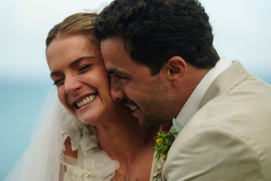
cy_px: 90
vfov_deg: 10.8
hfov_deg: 16.1
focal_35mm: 128
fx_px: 960
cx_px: 136
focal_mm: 85
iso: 80
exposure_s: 1/1000
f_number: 1.4
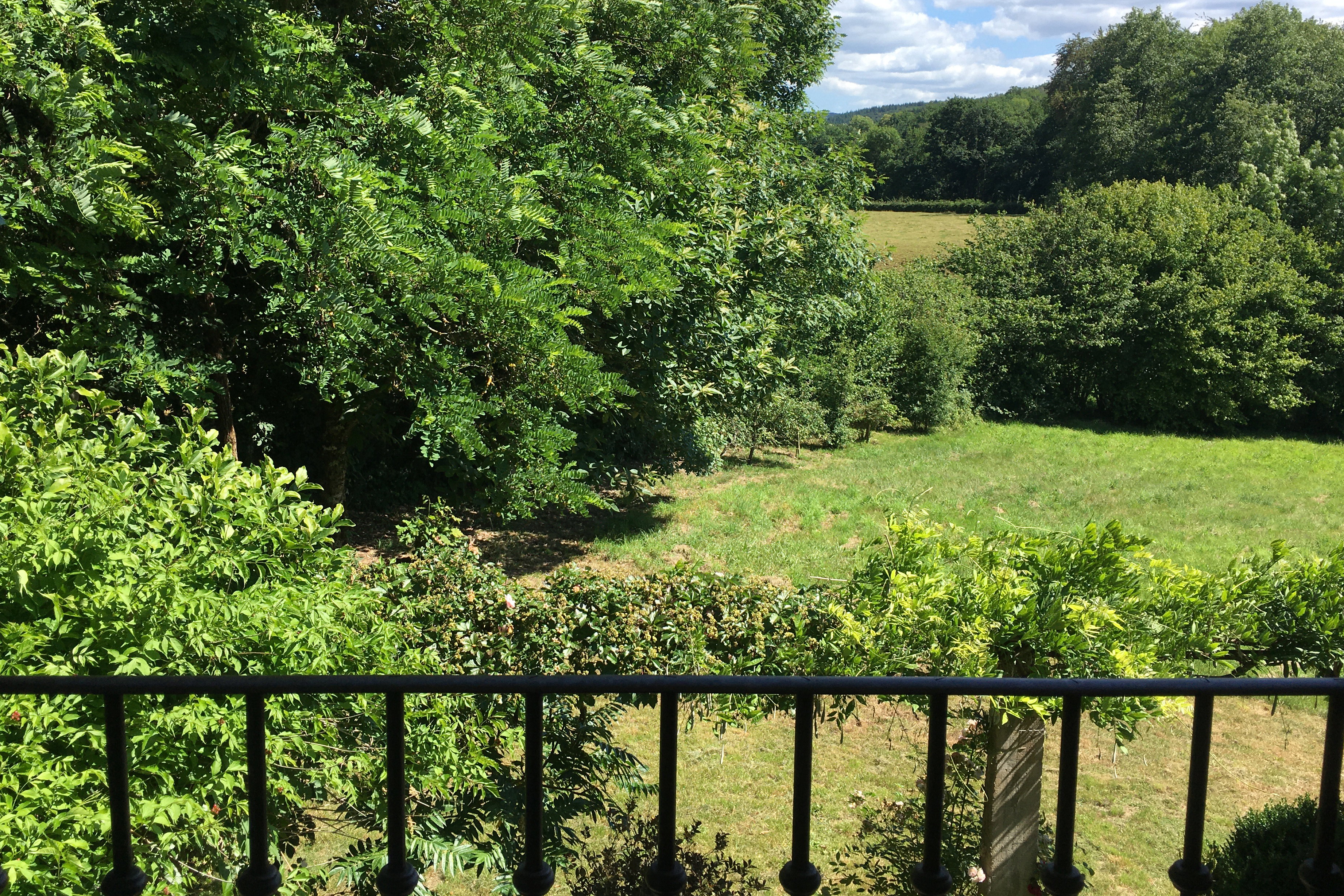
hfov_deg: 57.2
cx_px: 646
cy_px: 356
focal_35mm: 33
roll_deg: -1.0
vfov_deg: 39.8
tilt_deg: -10.3
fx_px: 1232
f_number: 2.2
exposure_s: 1/864
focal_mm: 4.15
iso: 25
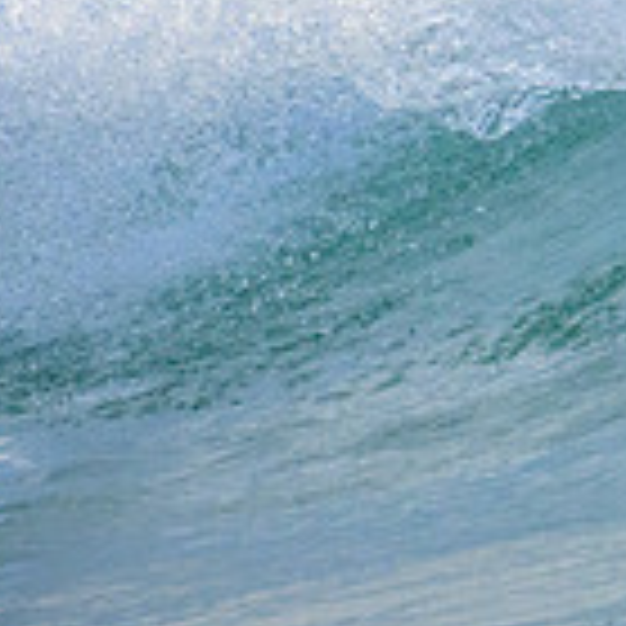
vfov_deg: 0.5
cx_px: 1023
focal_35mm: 3892
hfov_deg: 0.5
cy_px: 51
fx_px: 79630
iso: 2200
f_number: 13
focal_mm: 800
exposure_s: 1/2000
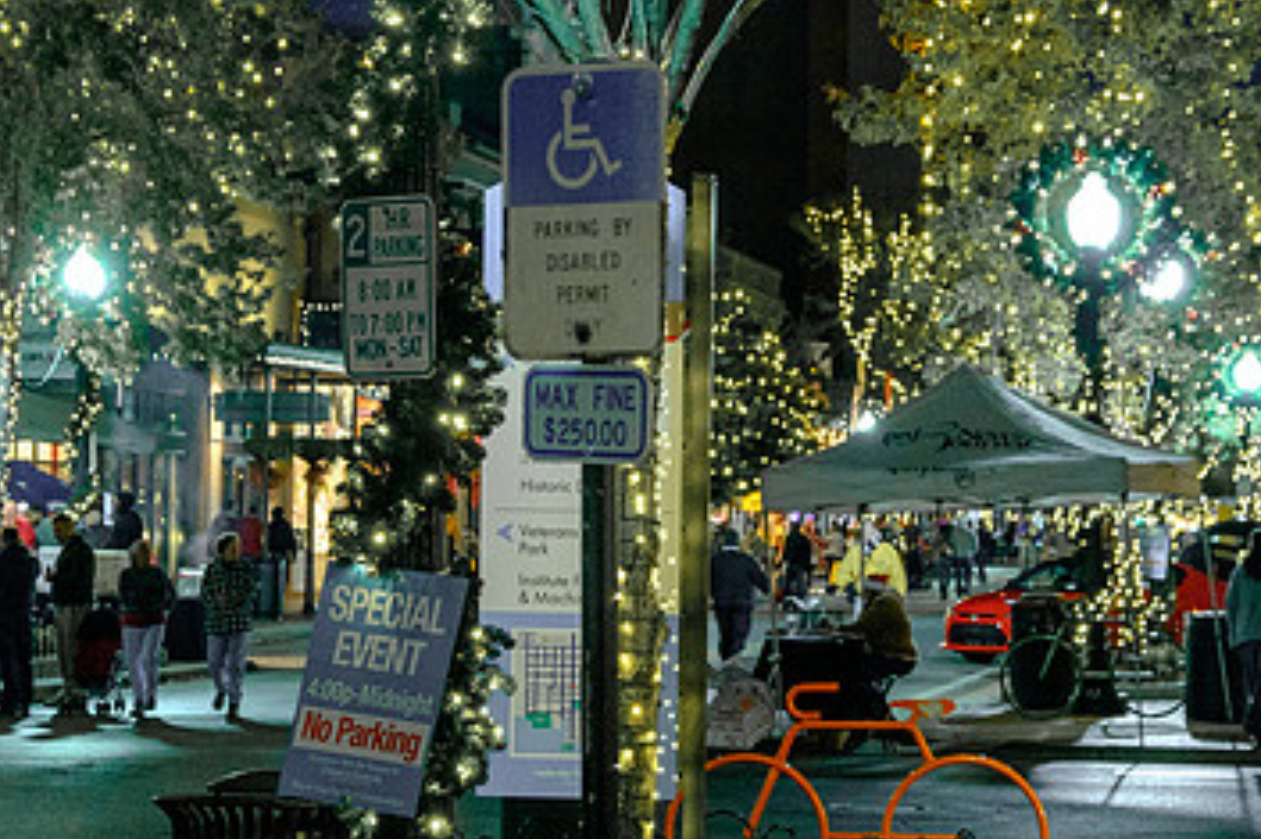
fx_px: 4201
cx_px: 550
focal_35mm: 120
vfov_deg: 11.4
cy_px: 452
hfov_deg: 17.1
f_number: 4
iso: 2500
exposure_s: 1/30
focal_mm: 48.4
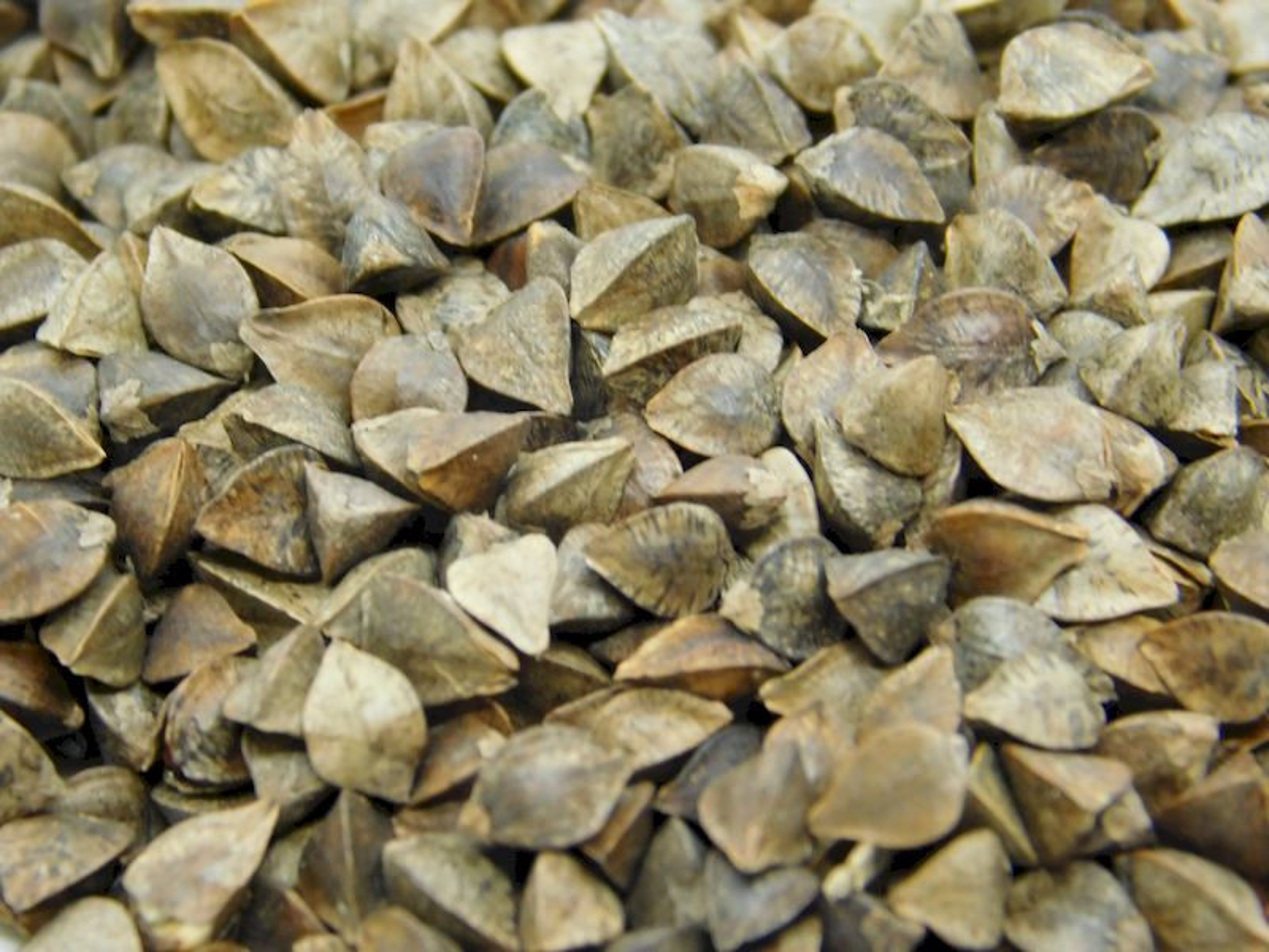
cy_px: 476
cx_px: 634
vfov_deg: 6.4
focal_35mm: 232
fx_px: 8505
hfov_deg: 8.5
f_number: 5.6
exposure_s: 1/30
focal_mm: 41.3
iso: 560
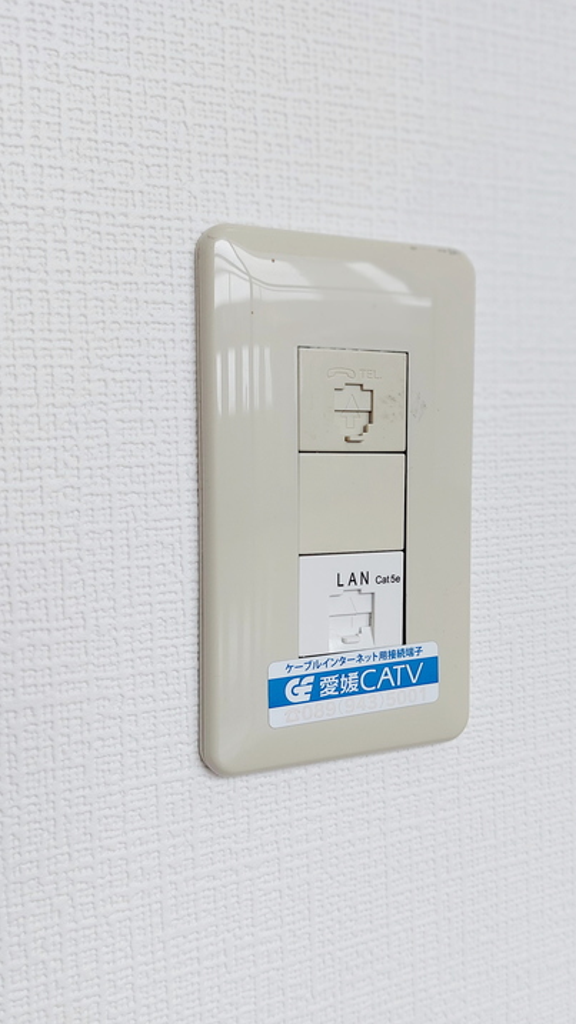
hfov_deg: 33.6
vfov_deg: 56.6
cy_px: 513
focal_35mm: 35
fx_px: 951
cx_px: 337
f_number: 1.8
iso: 32
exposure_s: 1/120
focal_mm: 5.23
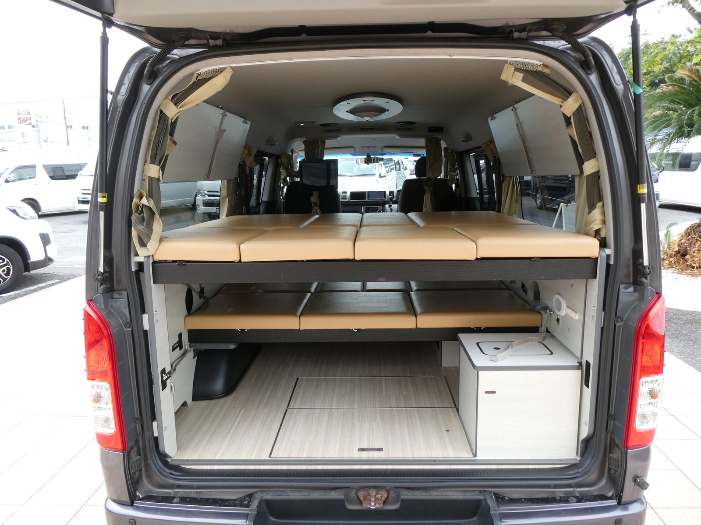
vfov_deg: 56.8
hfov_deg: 71.6
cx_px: 350
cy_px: 262
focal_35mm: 24
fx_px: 486
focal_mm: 4.3
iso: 80
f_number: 3.3
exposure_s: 1/125
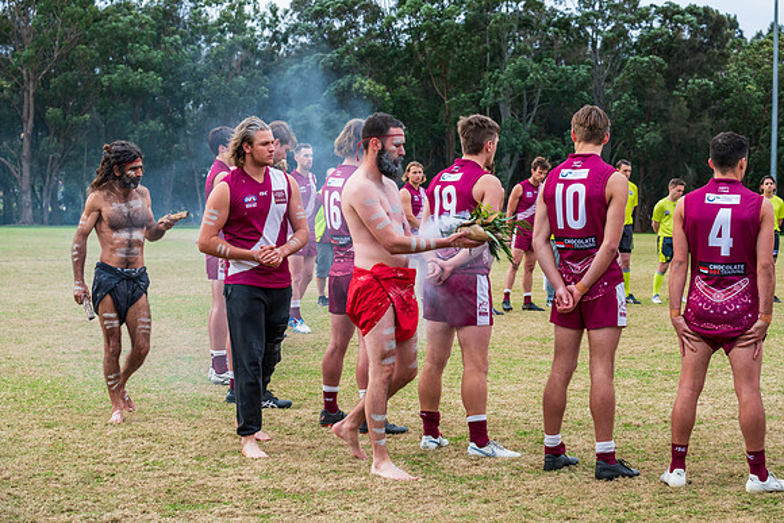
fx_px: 1699
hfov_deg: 26.0
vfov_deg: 17.5
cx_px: 392
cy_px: 262
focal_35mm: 78
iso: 400
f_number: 7.1
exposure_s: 1/160
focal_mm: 78
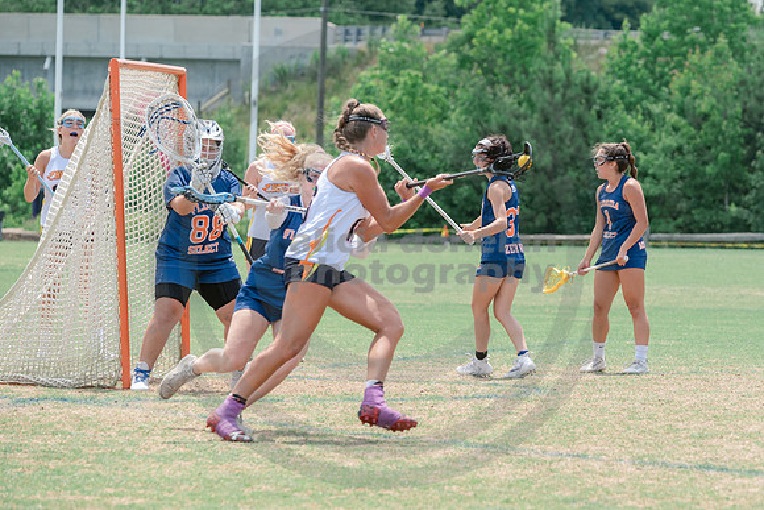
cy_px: 255
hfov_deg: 8.2
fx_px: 5334
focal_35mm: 251
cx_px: 565
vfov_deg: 5.5
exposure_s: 1/1600
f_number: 5
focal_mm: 170
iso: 400
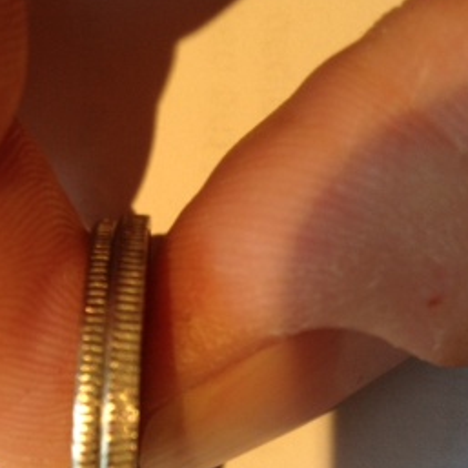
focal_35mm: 77
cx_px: 7
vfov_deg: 22.0
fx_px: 1178
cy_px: 417
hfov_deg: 21.7
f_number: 2.4
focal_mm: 4.28
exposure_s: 1/40
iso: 50
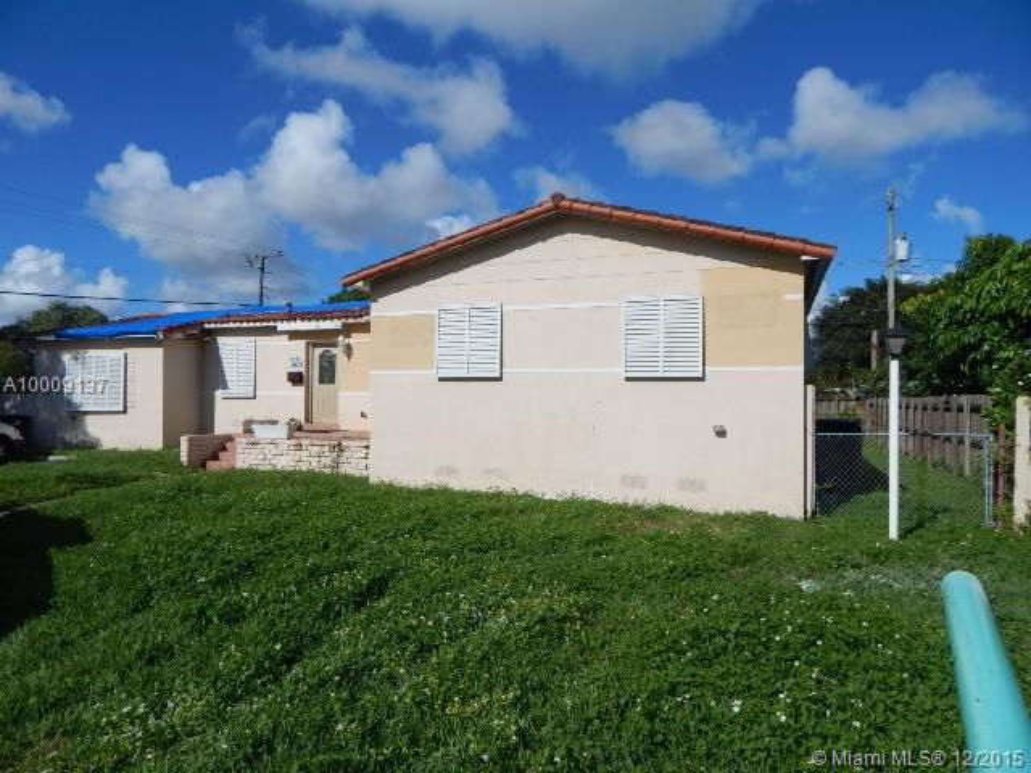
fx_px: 655
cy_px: 386
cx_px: 516
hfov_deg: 76.4
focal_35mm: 22
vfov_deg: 61.1
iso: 125
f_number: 6
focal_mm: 4
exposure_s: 1/1250
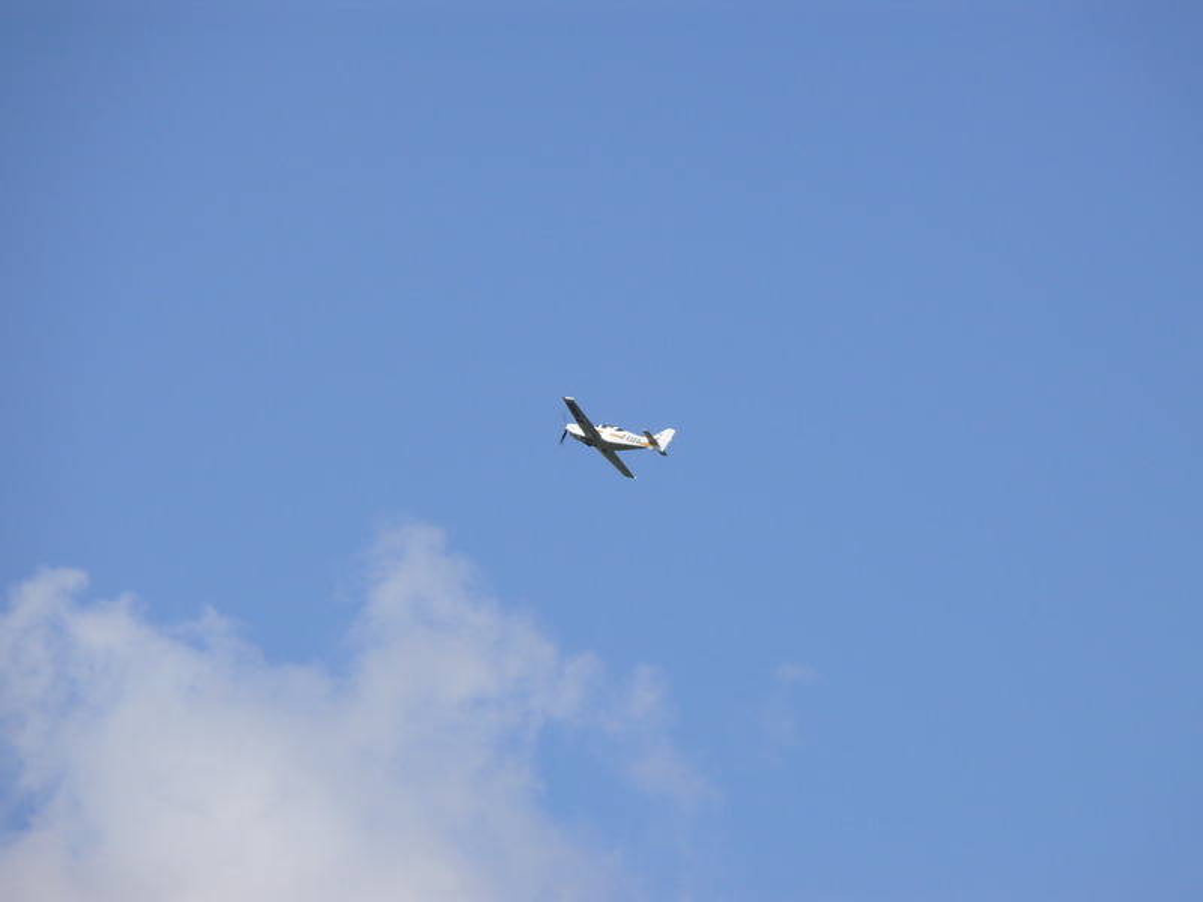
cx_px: 602
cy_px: 451
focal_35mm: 420
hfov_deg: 4.7
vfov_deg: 3.5
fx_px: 14596
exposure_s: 1/1000
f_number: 5.6
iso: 100
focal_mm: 88.8
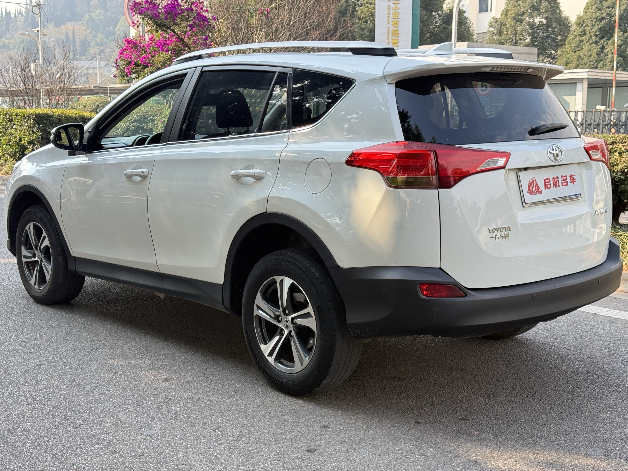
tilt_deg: -7.2
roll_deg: -0.3
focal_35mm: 48
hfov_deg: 39.7
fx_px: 871
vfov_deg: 30.3
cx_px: 314
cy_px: 236
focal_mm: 6.76
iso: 64
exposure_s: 1/652
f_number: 1.78
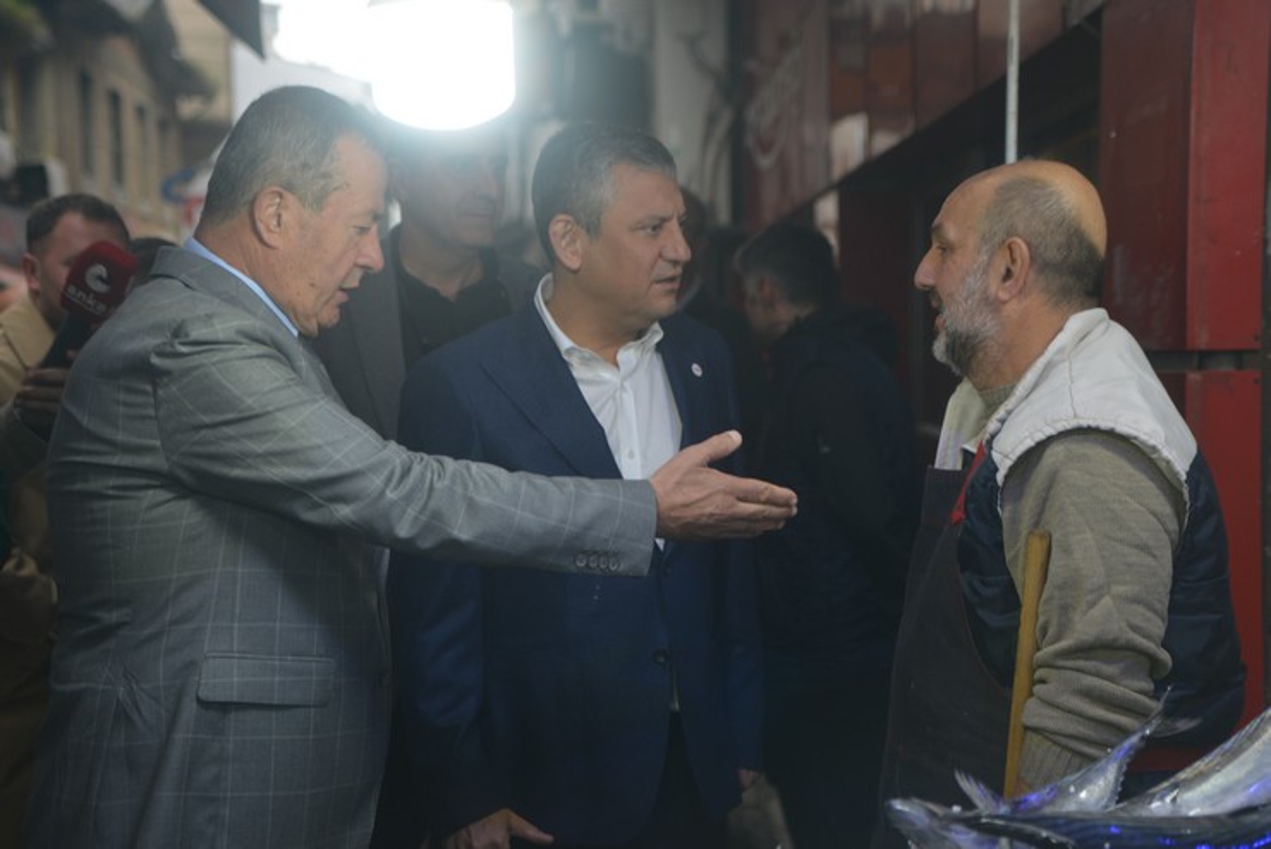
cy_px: 424
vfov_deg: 26.0
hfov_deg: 38.2
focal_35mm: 52
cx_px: 636
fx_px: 1837
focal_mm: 52
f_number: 3.2
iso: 560
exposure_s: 1/320
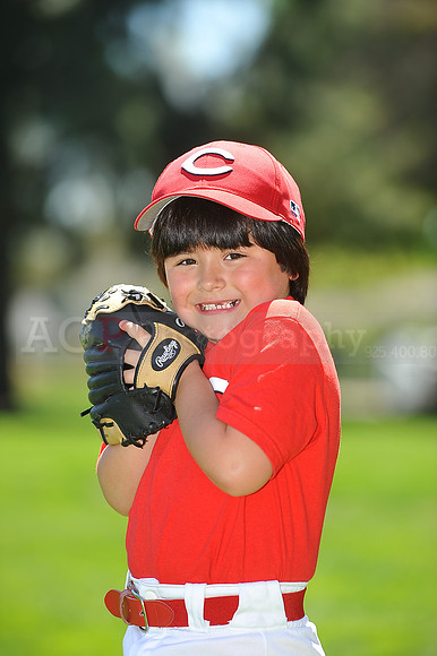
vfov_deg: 10.3
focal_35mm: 200
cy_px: 328
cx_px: 218
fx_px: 3646
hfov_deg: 6.9
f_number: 4.5
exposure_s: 1/500
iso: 200
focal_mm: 200
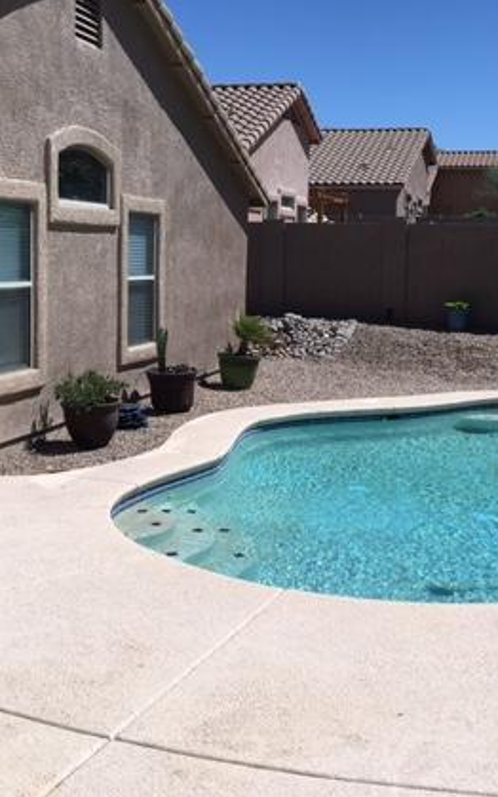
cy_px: 361
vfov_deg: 42.6
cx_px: 274
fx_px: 1020
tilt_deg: -6.7
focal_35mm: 47
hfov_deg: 27.4
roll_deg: -0.4
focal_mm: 4.15
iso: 25
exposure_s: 1/3663
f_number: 2.2
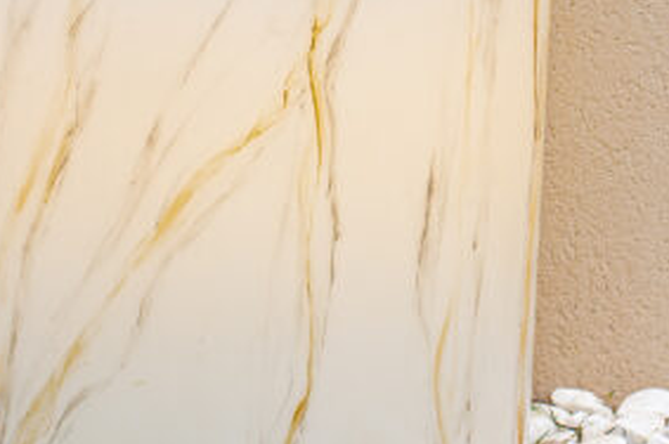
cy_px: -183
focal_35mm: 181
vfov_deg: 7.5
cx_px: 745
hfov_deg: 11.2
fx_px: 3360
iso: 100
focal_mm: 50
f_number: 8
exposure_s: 1/60
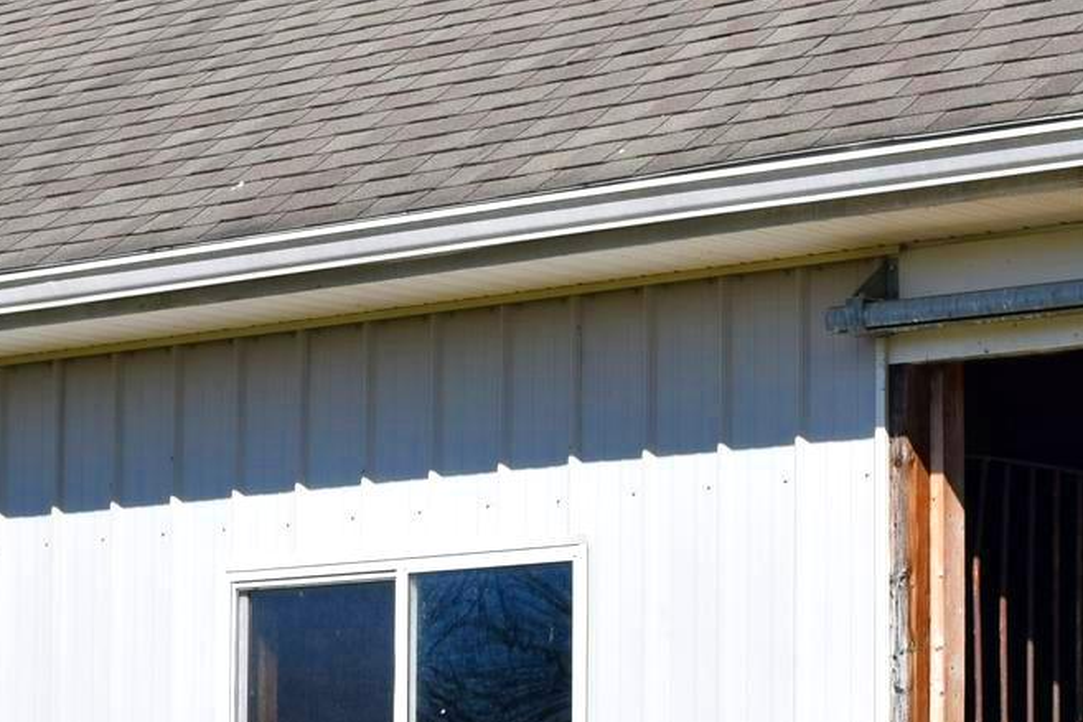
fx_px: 4078
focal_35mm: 136
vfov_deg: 10.0
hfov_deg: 15.1
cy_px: 724
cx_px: 806
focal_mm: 29
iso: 200
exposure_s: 1/400
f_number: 10
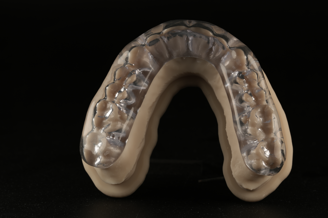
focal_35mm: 150
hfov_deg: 13.7
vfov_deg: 9.1
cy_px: 109
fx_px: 1367
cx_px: 164
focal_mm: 100
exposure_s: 1/160
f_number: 11
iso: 100
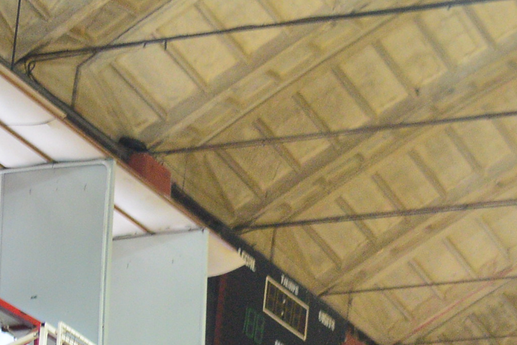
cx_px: 758
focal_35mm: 130
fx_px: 1867
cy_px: 857
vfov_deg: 9.3
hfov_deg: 14.7
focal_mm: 24
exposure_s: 1/125
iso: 1600
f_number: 4
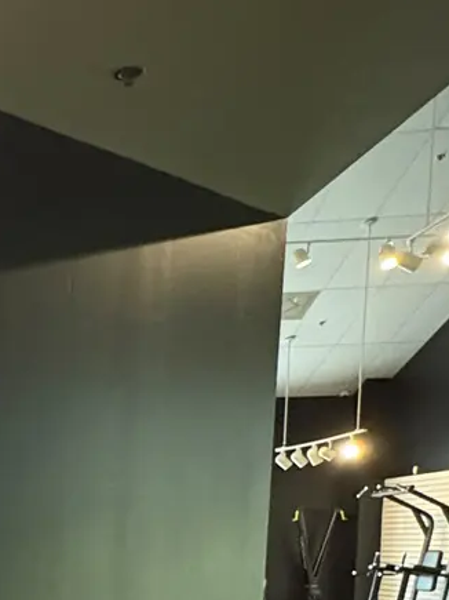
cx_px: -293
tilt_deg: -5.0
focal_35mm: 55
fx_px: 952
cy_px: 624
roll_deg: +0.4
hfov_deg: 20.8
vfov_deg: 31.8
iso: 800
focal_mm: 2.22
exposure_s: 1/40
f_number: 2.2
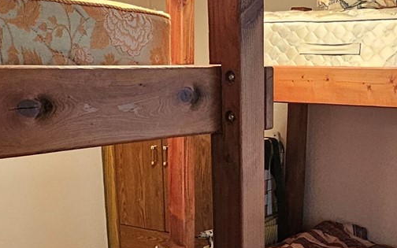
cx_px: 273
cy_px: 231
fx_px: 606
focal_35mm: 56
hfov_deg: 35.8
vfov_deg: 22.5
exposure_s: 1/40
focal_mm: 2.2
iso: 400
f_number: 2.2
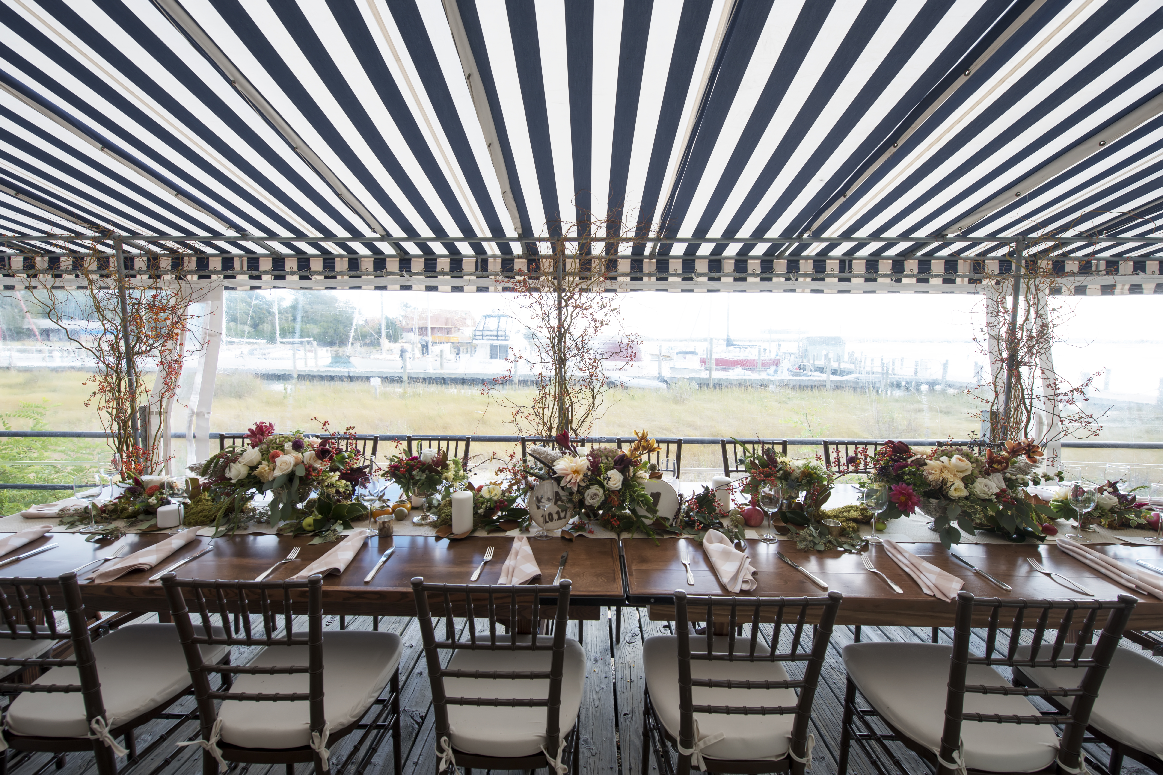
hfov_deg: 104.3
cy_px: 388
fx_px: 452
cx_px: 582
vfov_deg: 81.2
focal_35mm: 14
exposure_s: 1/40
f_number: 5.6
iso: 50
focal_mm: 14
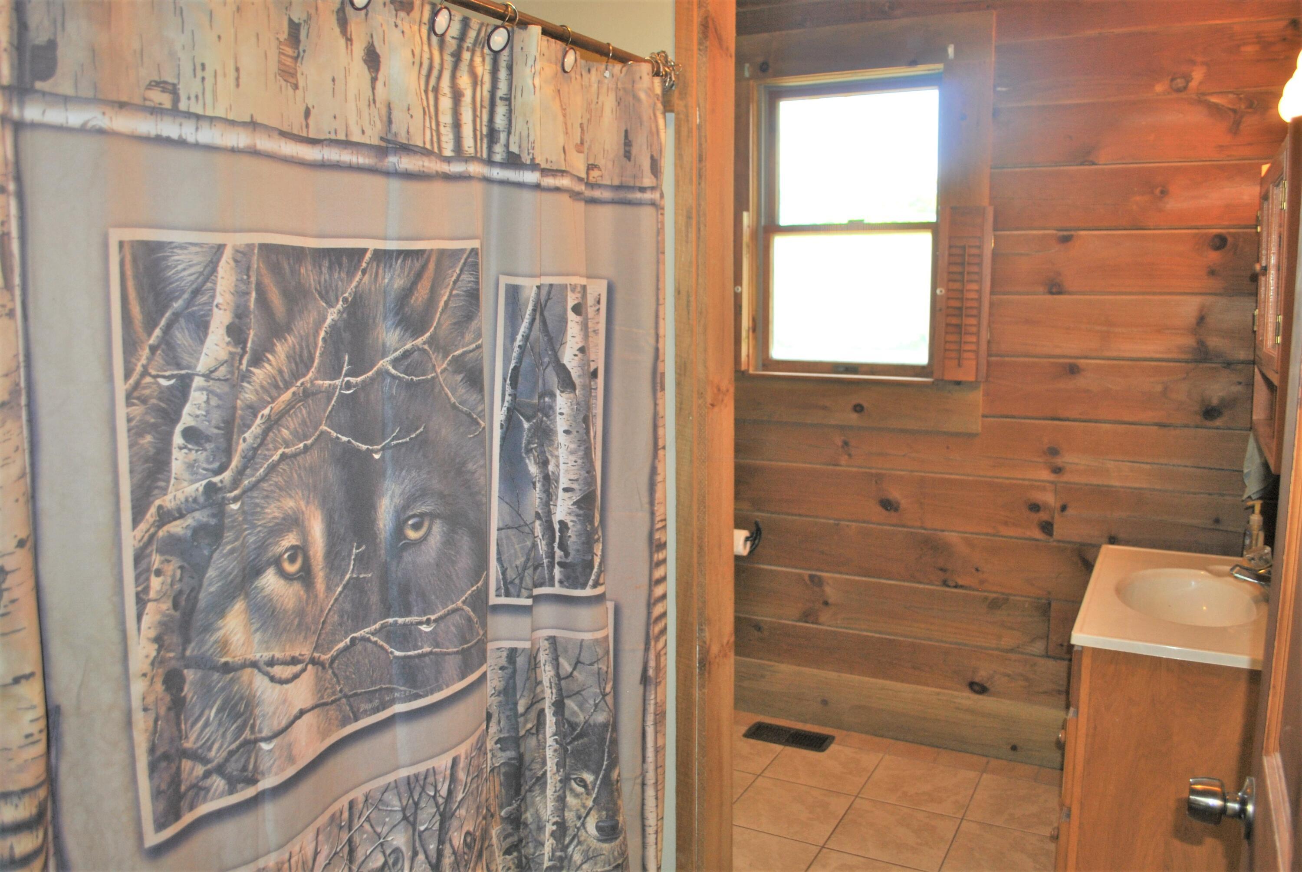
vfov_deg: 48.0
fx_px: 978
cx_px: 651
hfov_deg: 67.3
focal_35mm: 27
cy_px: 436
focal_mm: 18
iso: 200
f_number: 3.5
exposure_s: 1/60
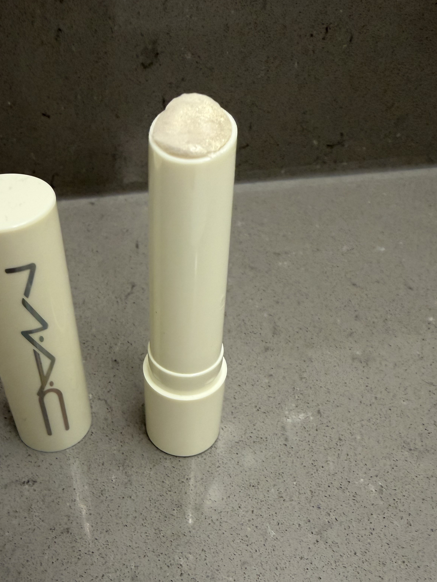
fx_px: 522
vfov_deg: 57.5
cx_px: 167
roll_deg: +0.8
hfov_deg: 45.1
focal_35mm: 31
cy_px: 370
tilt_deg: -44.6
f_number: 2.2
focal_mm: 2.22
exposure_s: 1/120
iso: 250
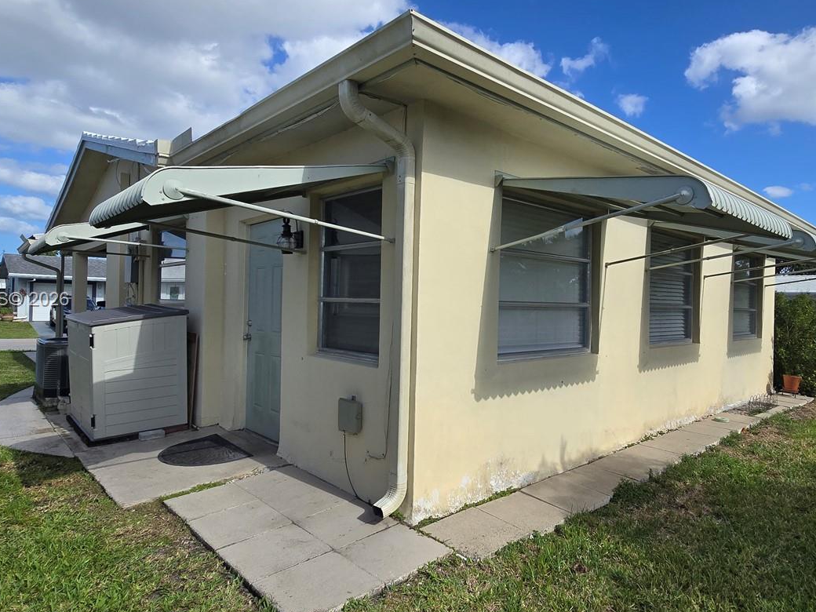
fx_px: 471
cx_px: 453
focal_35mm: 20
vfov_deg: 66.0
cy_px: 301
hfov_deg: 81.5
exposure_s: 1/2897
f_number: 2.2
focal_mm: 2.2
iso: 50
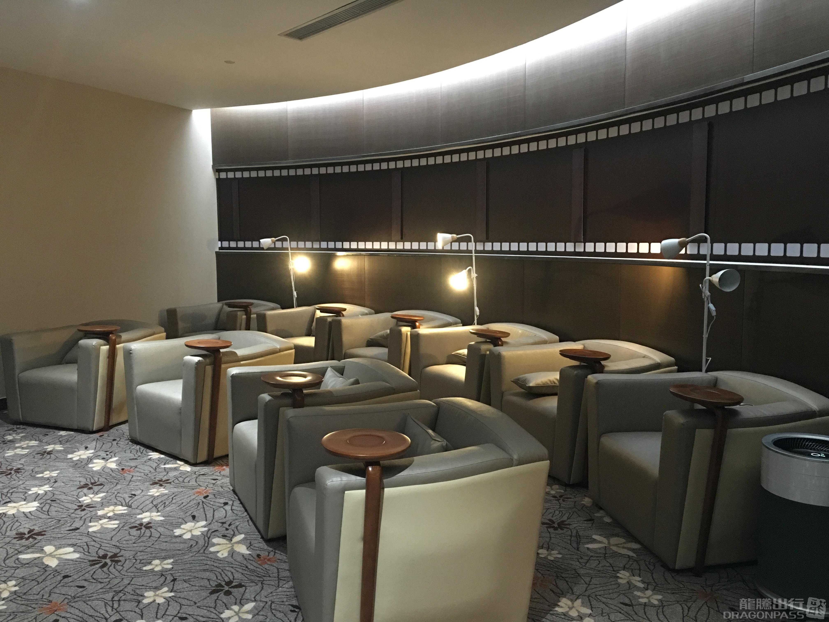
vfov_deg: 48.2
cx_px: 414
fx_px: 695
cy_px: 311
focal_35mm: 29
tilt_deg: -4.5
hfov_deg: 61.7
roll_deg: +0.5
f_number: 2.2
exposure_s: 1/8
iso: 160
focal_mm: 4.15
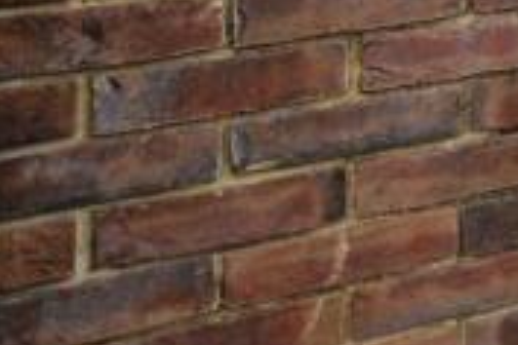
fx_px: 1252
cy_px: -387
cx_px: 1393
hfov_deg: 13.1
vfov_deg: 13.1
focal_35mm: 87
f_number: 8
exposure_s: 1/320
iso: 100
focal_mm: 15
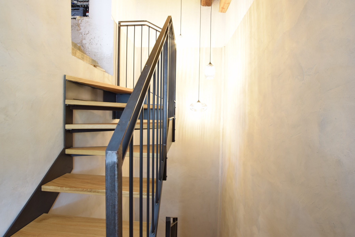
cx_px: 178
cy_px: 118
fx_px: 148
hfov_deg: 100.4
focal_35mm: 15
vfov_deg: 77.4
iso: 100
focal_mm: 10
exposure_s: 2
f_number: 8
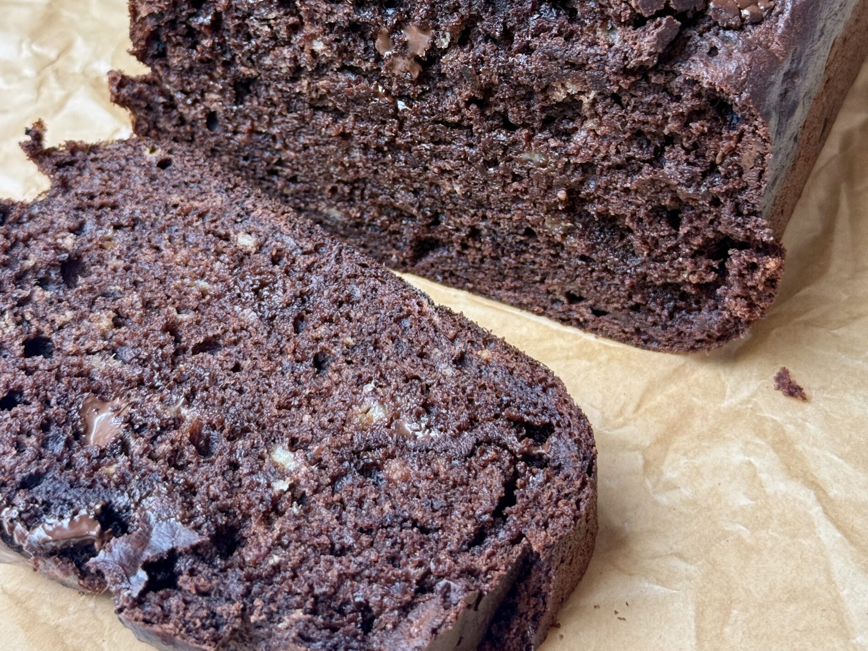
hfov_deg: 29.8
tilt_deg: -40.1
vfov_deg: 22.3
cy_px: 137
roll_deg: -1.0
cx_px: 433
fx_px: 1630
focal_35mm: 65
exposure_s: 1/62
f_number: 1.78
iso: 100
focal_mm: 6.76
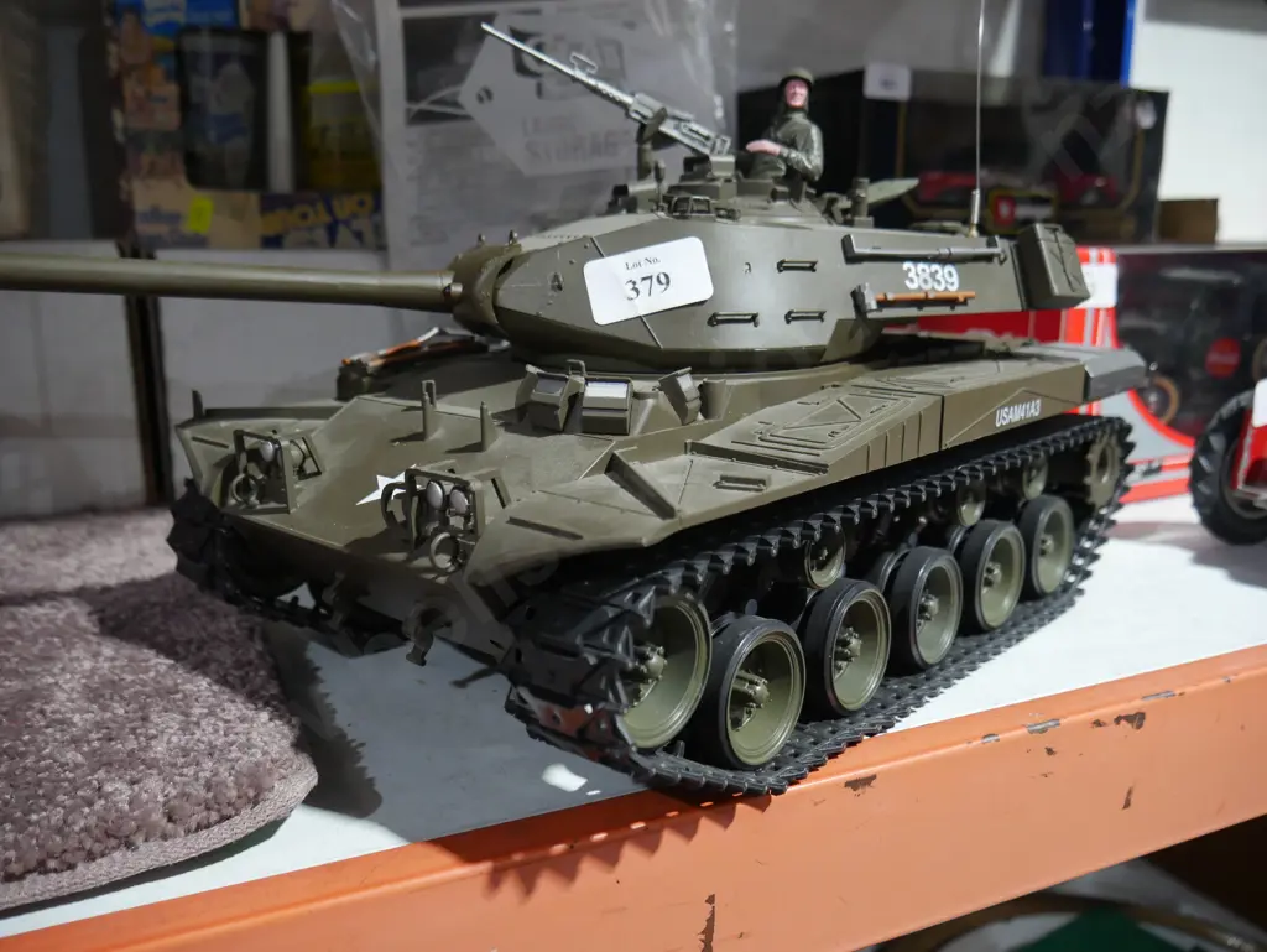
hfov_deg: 63.4
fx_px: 1025
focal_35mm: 28
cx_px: 634
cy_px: 476
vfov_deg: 49.8
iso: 800
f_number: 3.5
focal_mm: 14
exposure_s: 1/60
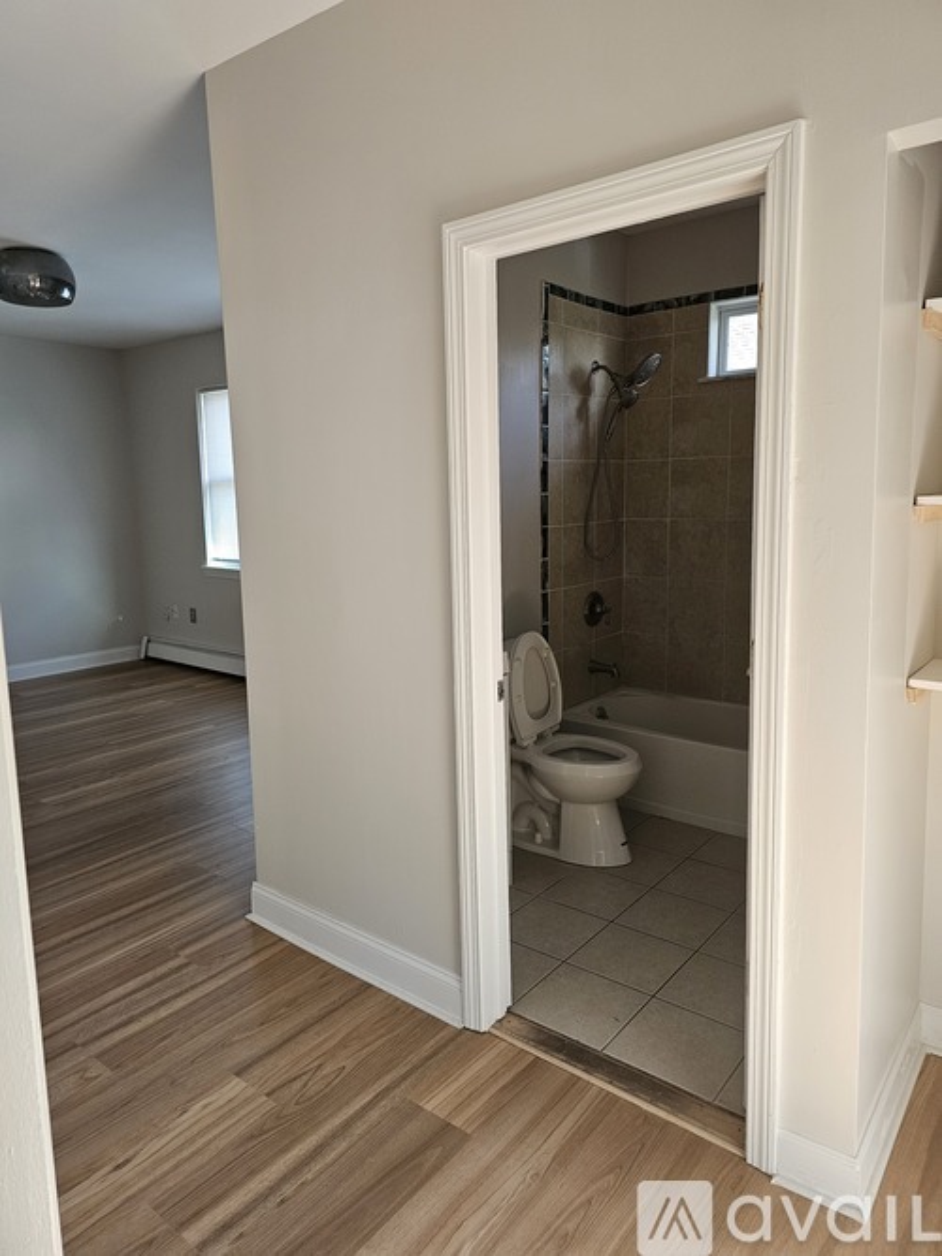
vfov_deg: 73.9
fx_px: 835
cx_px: 471
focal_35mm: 23
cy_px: 628
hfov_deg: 58.9
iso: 400
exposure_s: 1/359
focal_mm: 6.3
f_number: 1.7
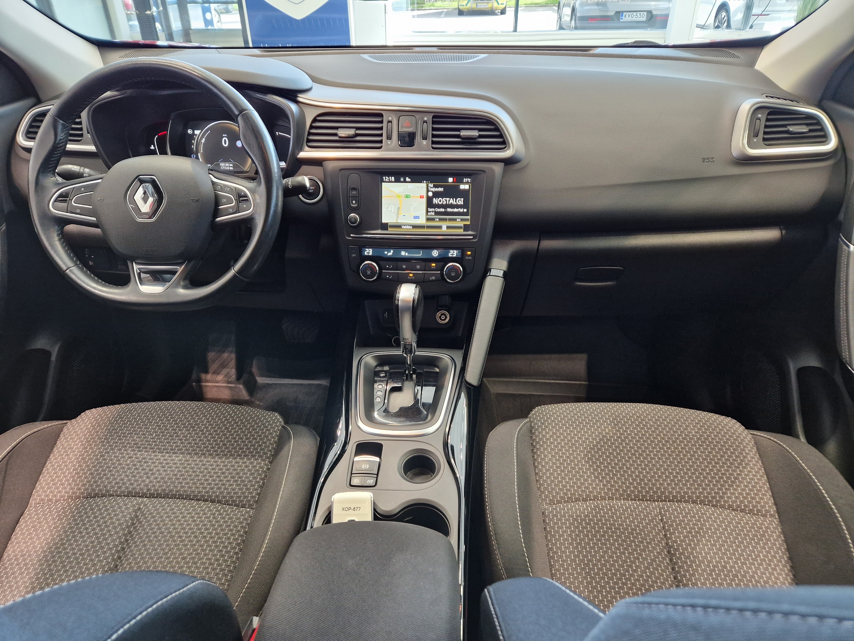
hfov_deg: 73.9
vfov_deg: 58.9
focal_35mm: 23
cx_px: 427
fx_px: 567
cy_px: 320
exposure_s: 1/100
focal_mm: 5.4
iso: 320
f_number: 1.8
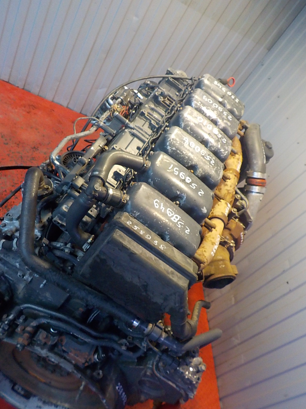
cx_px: 153
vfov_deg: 60.0
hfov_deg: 46.8
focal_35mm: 30
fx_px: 354
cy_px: 204
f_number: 3.3
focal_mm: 4.1
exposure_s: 1/30
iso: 320
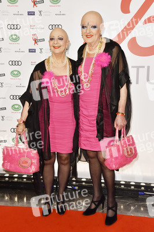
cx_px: 77
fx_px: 309
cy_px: 116
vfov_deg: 41.1
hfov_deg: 28.0
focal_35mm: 48
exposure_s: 1/160
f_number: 6.3
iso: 2500
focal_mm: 48
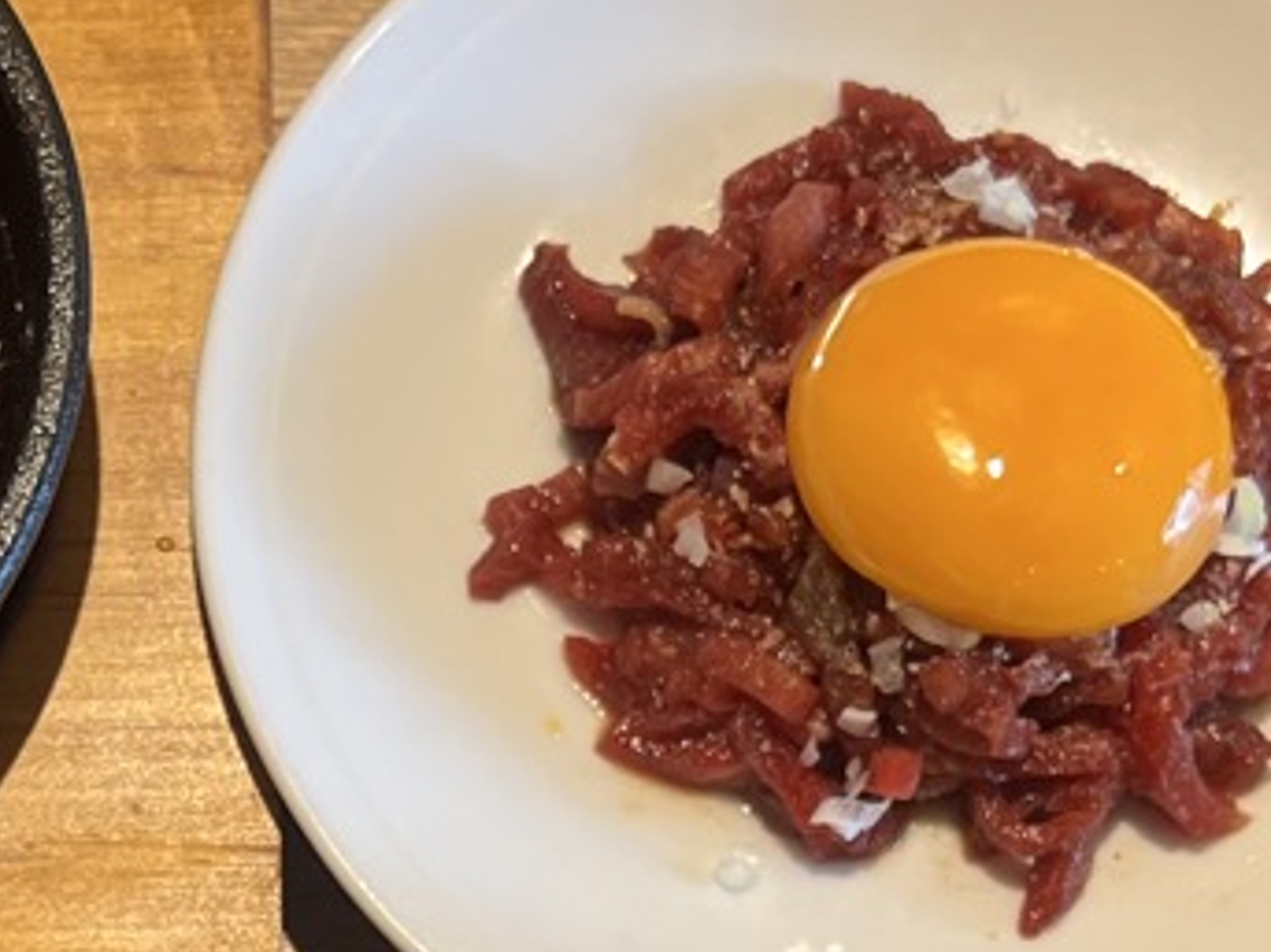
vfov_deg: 14.9
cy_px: 1030
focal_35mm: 97
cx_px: 204
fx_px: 3560
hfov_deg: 20.0
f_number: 1.5
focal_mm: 5.7
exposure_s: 1/100
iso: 125
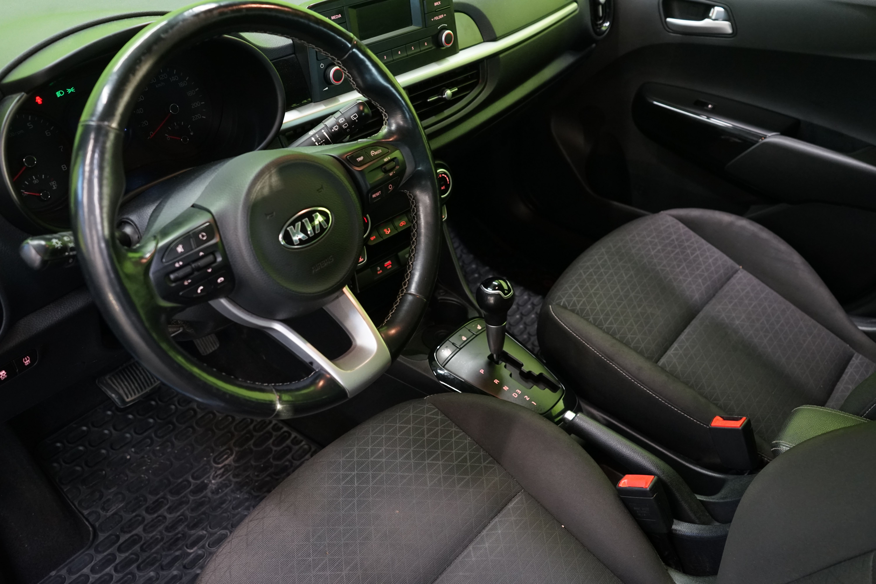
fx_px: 730
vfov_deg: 43.6
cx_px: 438
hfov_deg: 61.9
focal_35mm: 30
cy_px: 292
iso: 2000
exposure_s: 1/20
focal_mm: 30
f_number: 5
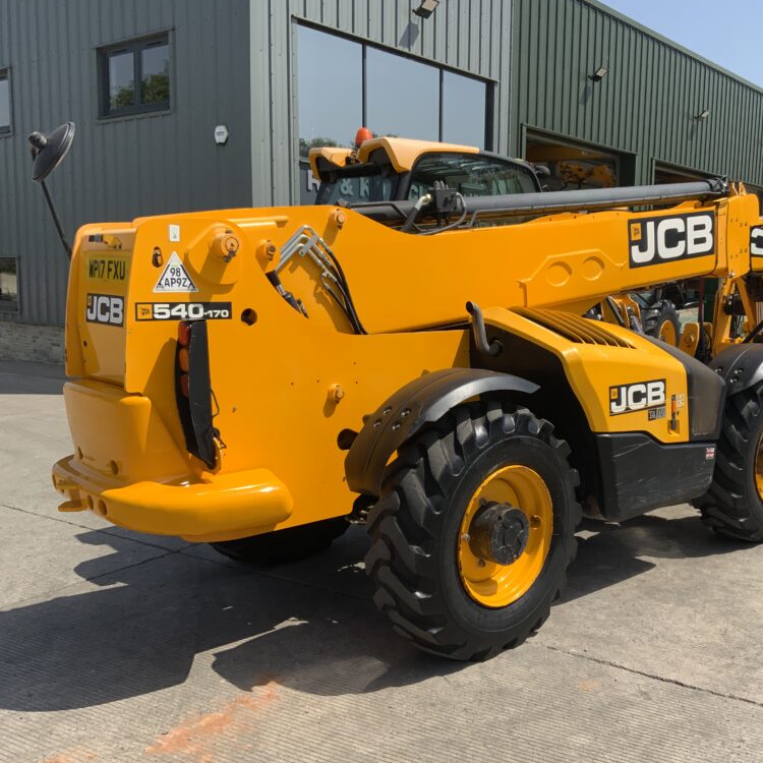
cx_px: 496
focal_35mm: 35
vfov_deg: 47.2
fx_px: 873
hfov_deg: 46.6
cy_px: 384
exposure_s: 1/1675
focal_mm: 3
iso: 16
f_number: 1.8
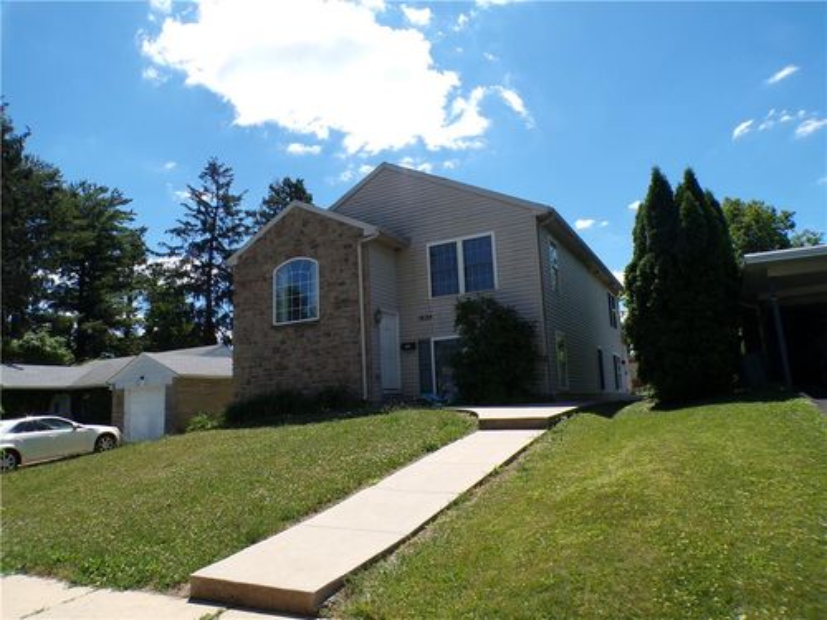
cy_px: 310
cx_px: 414
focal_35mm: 24
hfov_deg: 71.6
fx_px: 573
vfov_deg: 56.8
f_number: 4.4
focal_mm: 4.3
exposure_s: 1/640
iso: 100
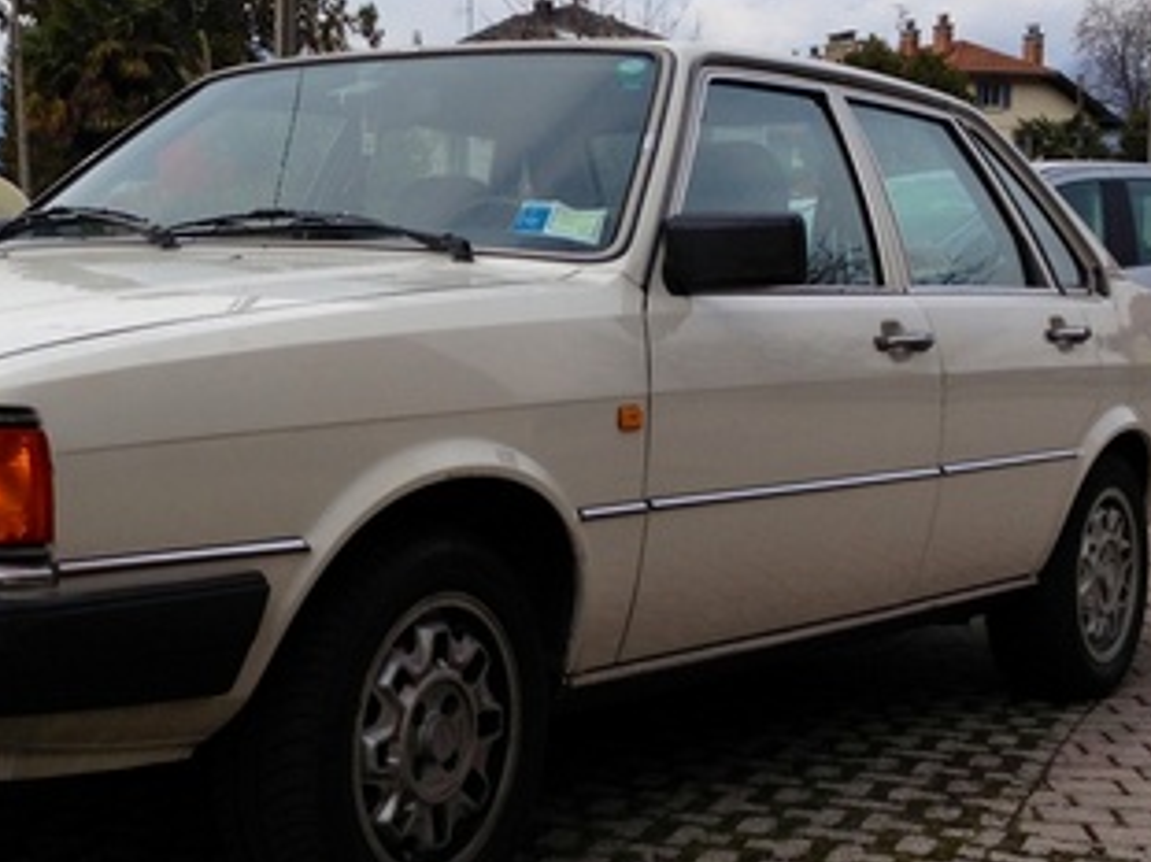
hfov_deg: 28.2
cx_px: 318
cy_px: 448
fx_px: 2260
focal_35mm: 68
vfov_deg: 21.6
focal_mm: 4.13
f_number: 2.4
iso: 50
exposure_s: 1/1323
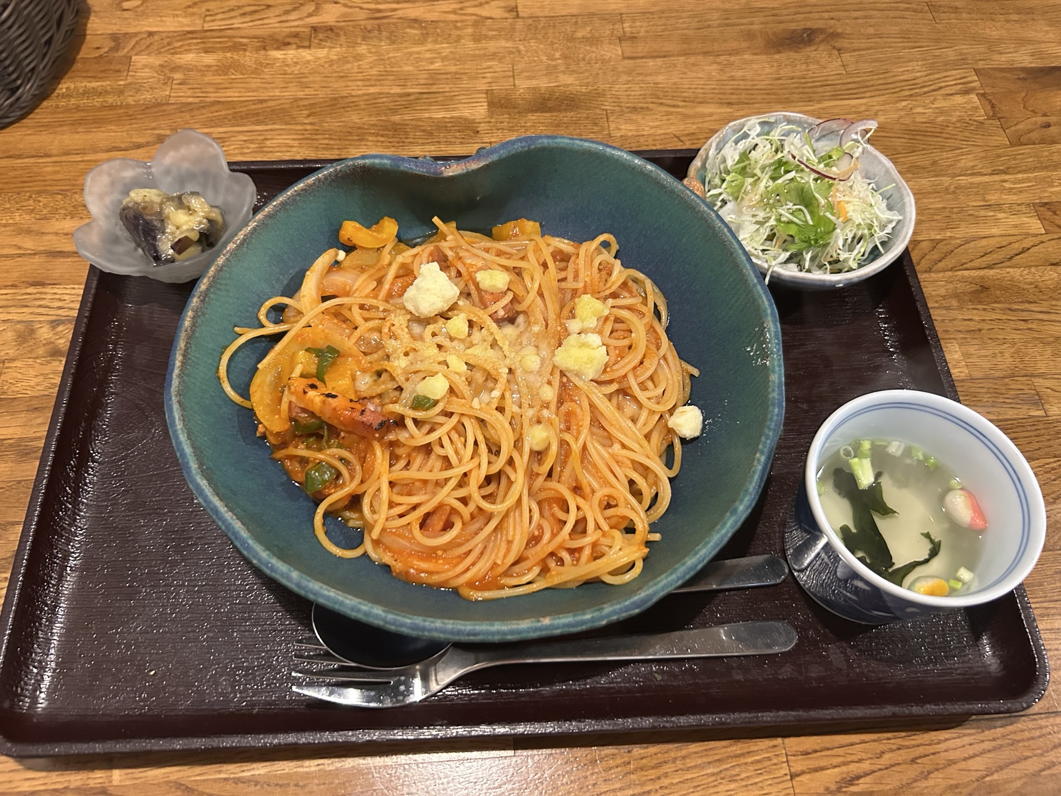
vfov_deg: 53.1
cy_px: 398
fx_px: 797
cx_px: 530
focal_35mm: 26
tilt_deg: -61.1
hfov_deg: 67.3
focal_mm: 5.7
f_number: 1.5
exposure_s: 1/60
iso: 500
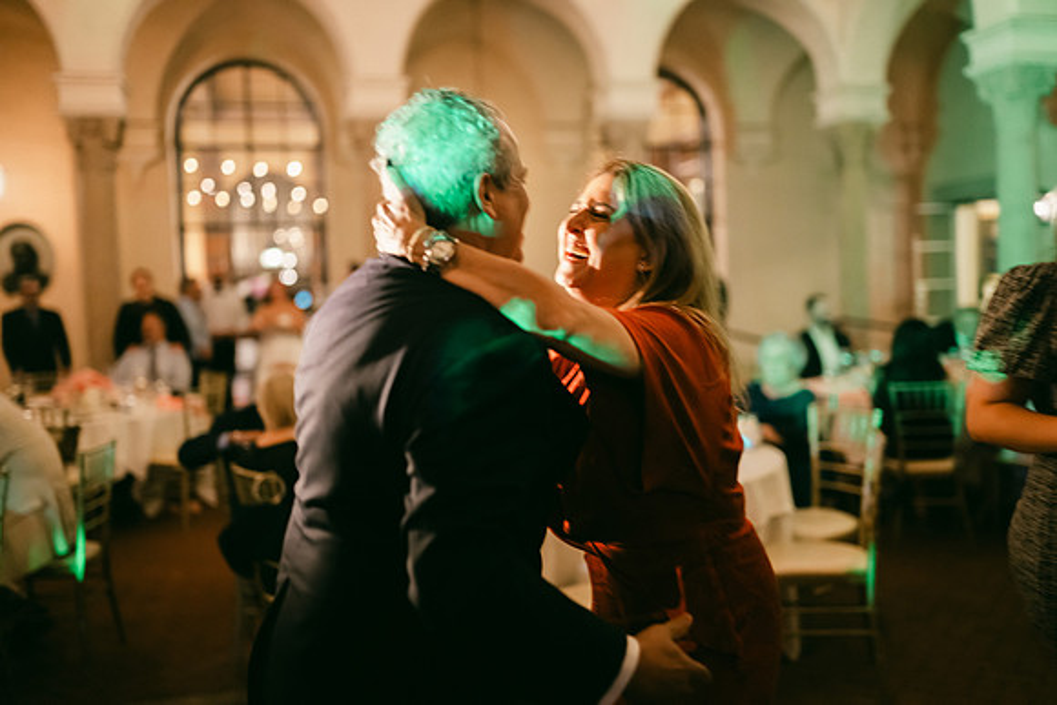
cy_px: 352
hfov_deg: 54.4
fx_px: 1028
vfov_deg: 37.9
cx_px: 528
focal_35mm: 35
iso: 2200
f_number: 1.2
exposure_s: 1/125
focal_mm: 35
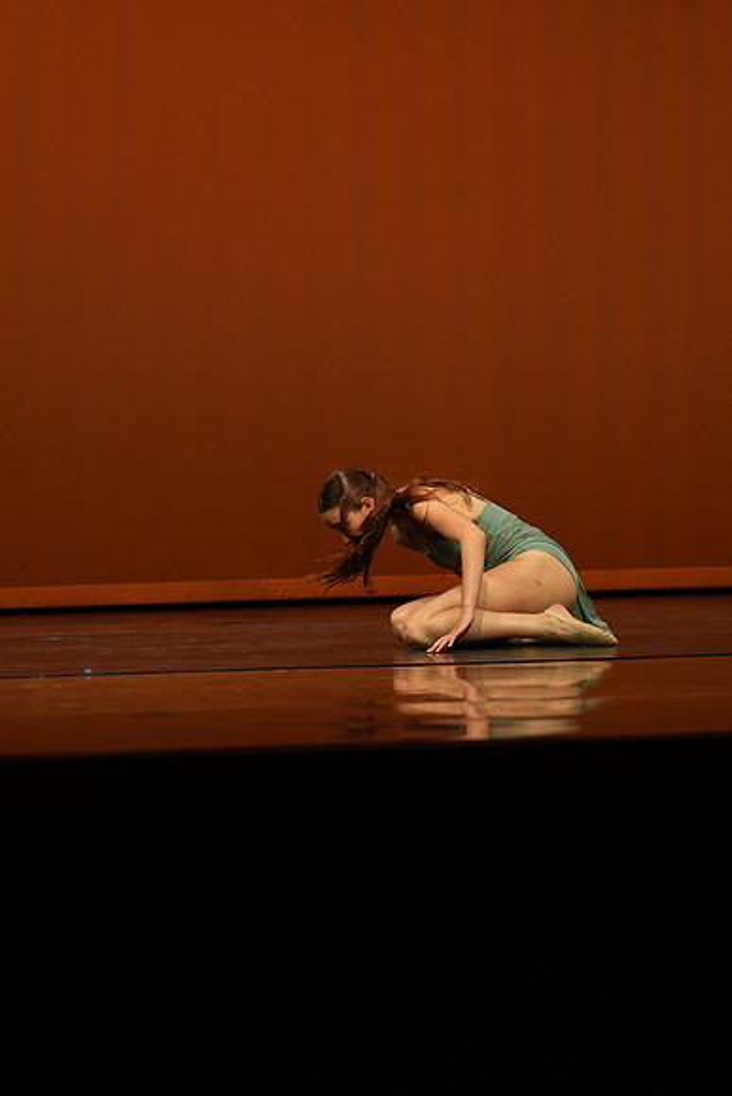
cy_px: 548
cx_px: 366
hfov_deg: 13.0
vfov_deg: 19.5
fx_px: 3200
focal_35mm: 105
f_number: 4
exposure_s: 1/1000
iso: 2000
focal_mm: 105
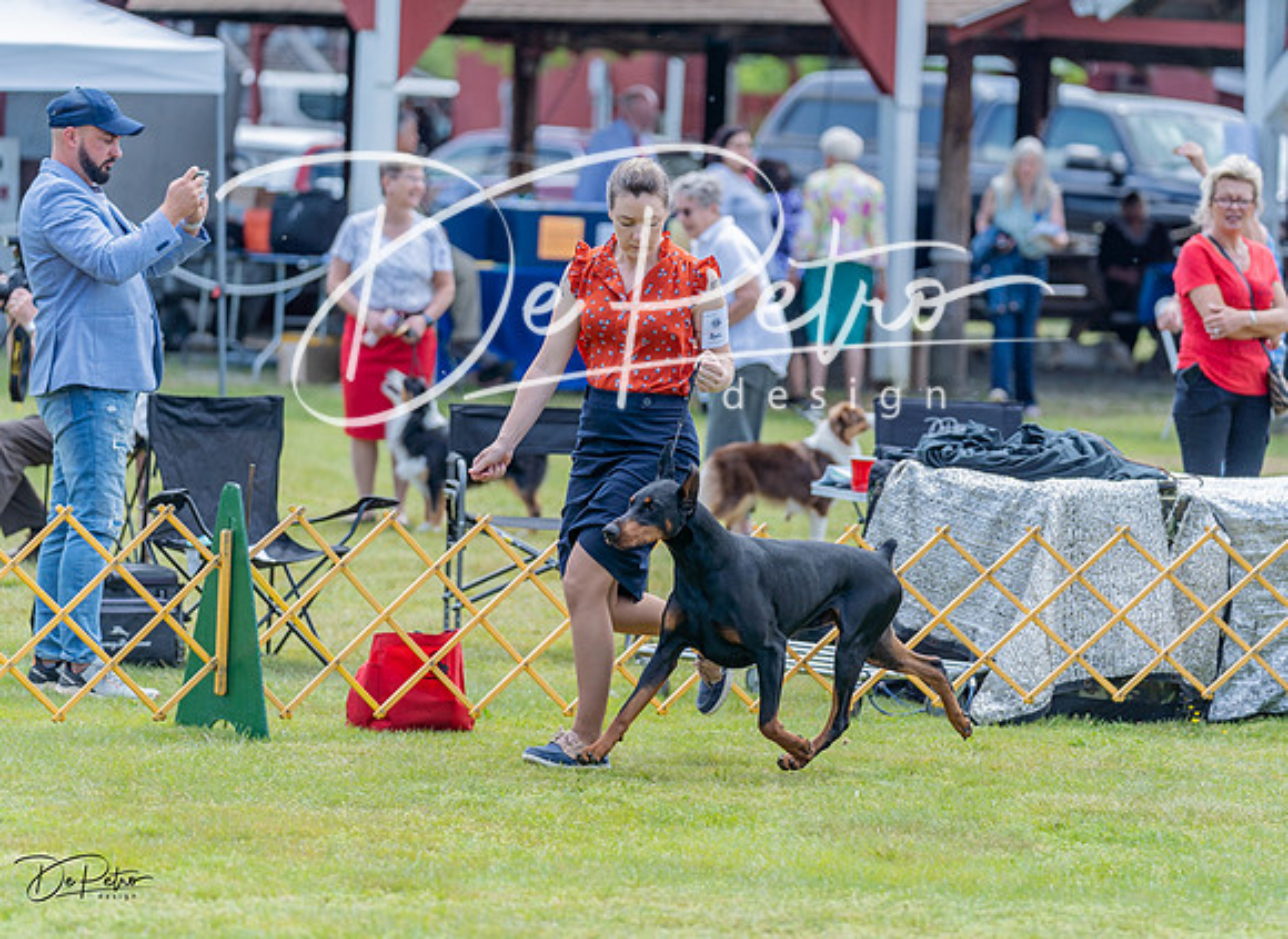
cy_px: 370
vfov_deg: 7.4
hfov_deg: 10.2
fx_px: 7227
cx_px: 728
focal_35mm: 196
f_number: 2.8
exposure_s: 1/800
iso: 100
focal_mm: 143
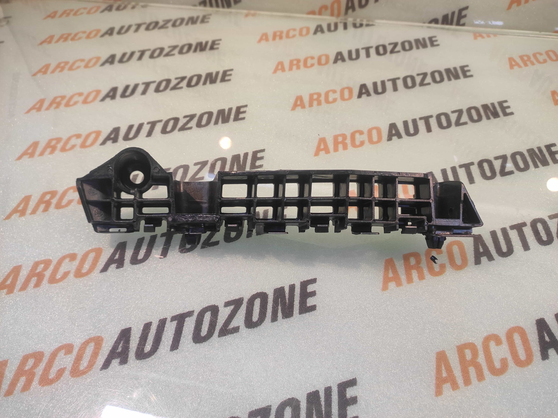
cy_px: 209
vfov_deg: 74.7
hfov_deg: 91.1
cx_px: 279
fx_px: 274
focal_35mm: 17
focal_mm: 4.74
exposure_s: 1/33
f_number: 1.79
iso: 175
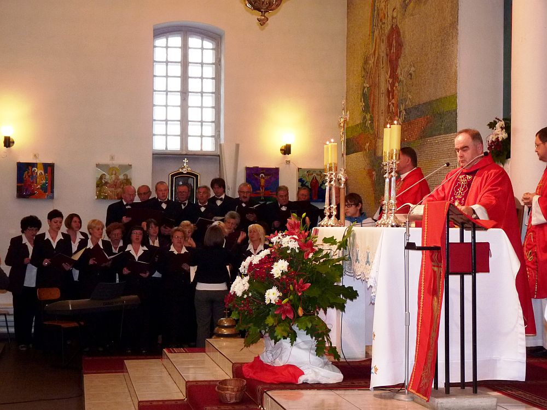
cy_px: 205
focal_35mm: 63
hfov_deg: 30.7
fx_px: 996
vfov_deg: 23.3
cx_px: 274
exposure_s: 1/30
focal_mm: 11.1
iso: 250
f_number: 3.4
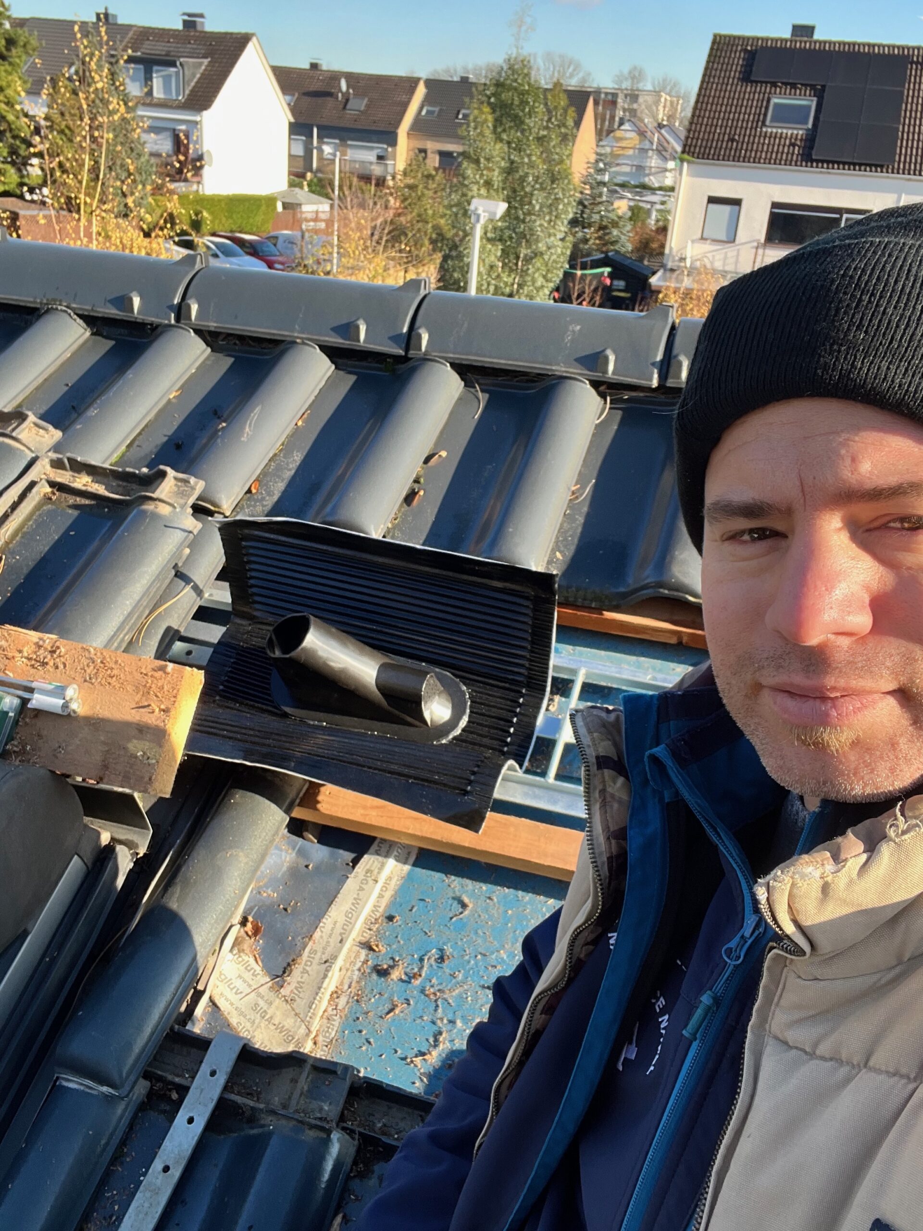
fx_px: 1067
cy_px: 616
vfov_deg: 60.0
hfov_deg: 46.8
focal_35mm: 30
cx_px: 462
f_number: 2.2
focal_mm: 2.71
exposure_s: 1/185
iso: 25
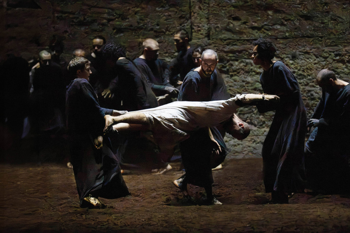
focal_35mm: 200
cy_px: 116
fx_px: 1944
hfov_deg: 10.3
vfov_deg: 6.9
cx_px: 175
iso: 25600
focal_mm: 200
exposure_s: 1/320
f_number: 2.8
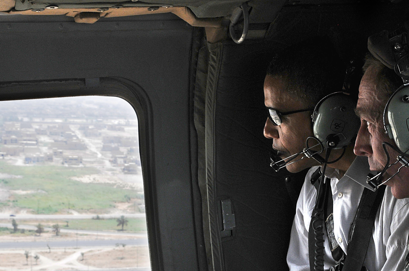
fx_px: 749
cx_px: 249
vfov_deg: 20.3
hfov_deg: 30.4
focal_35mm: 66
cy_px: 223
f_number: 8
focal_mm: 26
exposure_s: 1/250
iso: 400
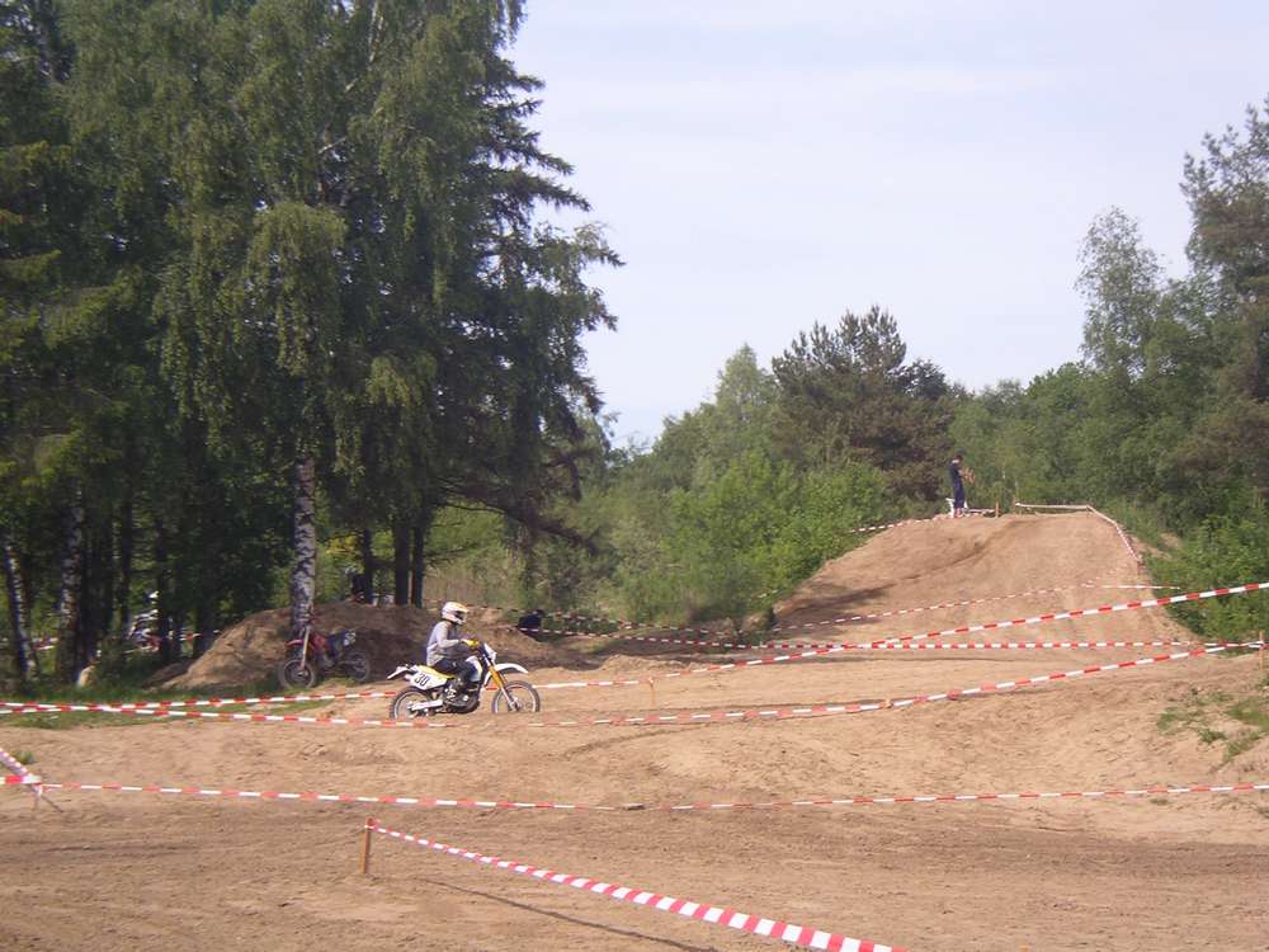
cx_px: 634
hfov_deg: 18.9
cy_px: 476
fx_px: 3813
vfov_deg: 14.2
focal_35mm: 104
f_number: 3.9
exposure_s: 1/400
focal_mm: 16
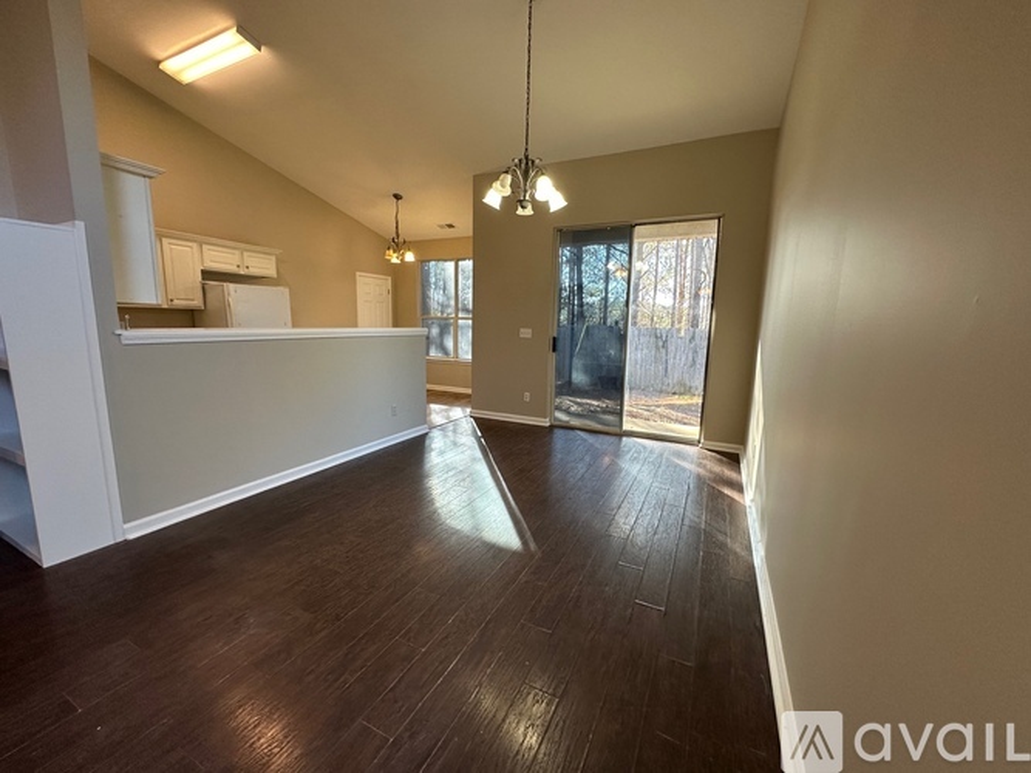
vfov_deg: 85.7
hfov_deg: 102.1
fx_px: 417
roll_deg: -1.1
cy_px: 386
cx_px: 516
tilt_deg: -9.5
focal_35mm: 14
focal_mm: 2.22
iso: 160
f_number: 2.2
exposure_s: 1/120
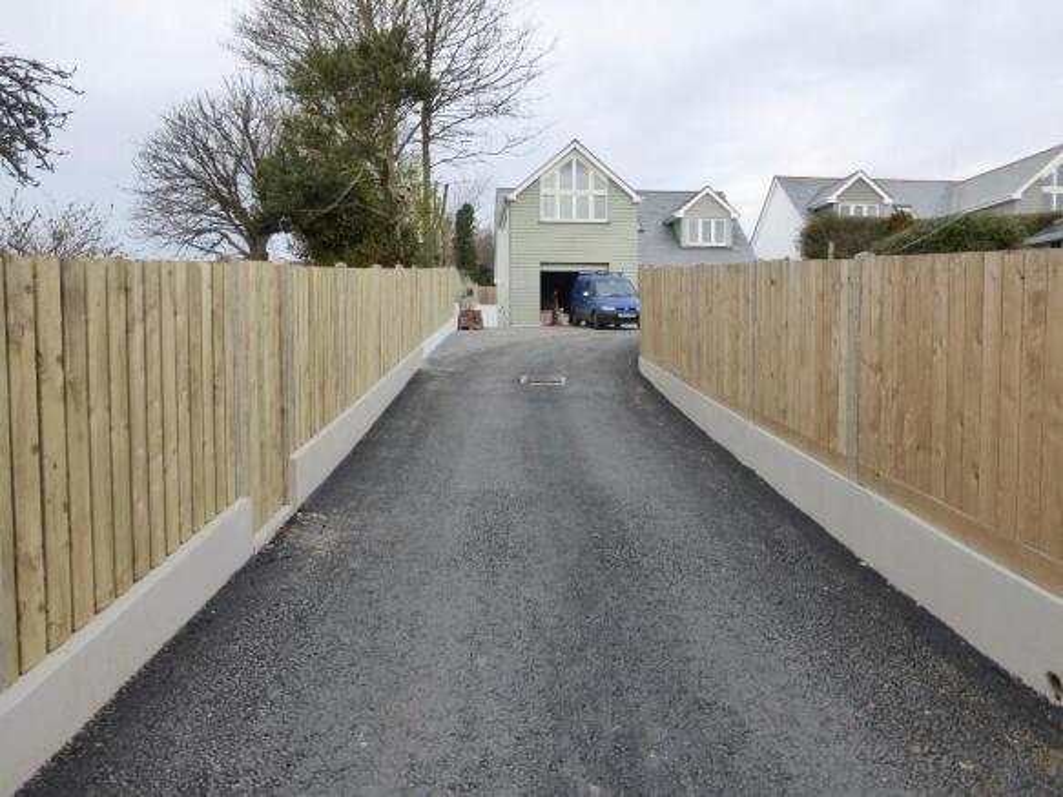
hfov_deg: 69.4
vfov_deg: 54.9
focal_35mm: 25
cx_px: 532
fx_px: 768
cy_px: 398
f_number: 3.3
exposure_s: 1/400
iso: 200
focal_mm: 4.3
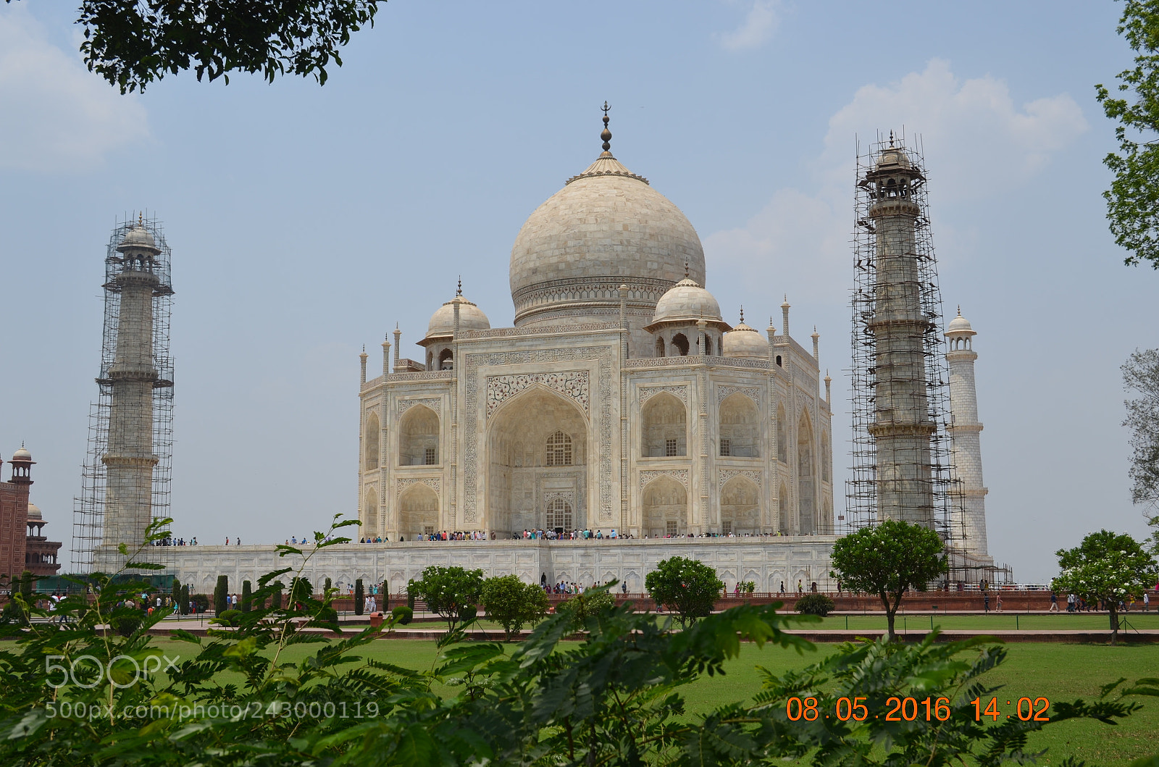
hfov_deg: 45.1
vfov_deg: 30.7
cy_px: 384
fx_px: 1397
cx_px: 580
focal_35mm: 44
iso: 100
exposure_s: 1/320
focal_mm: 29
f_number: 9
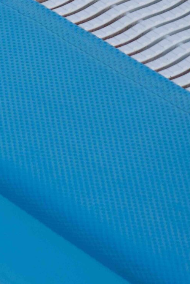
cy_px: 54
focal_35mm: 359
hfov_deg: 3.8
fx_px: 2841
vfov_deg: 5.7
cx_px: -203
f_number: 5.6
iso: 200
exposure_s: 1/500
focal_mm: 70
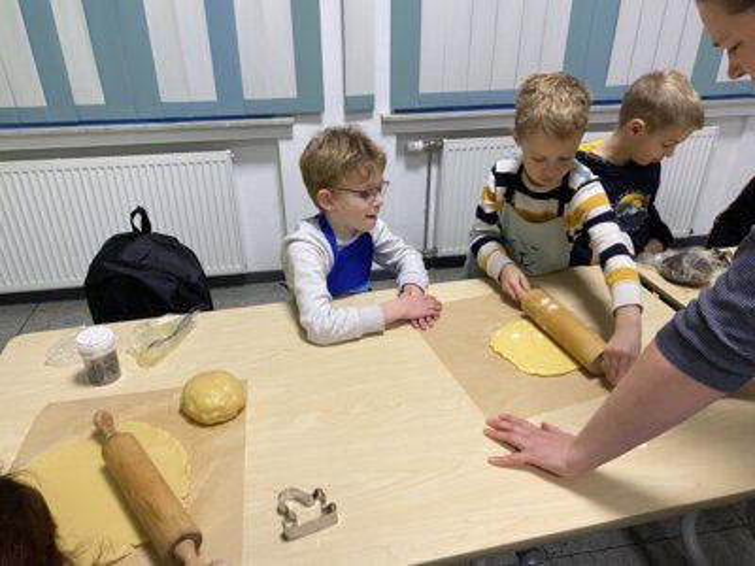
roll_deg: +0.4
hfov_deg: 67.3
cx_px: 378
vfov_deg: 53.1
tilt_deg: -29.1
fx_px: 567
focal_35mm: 26
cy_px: 283
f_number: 1.8
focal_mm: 4.25
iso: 125
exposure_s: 1/50
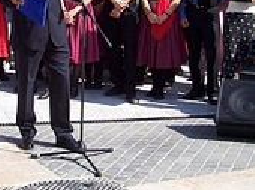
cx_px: 64
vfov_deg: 14.6
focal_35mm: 99
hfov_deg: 19.7
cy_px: -10
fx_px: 728
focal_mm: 7
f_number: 5.6
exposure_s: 1/250
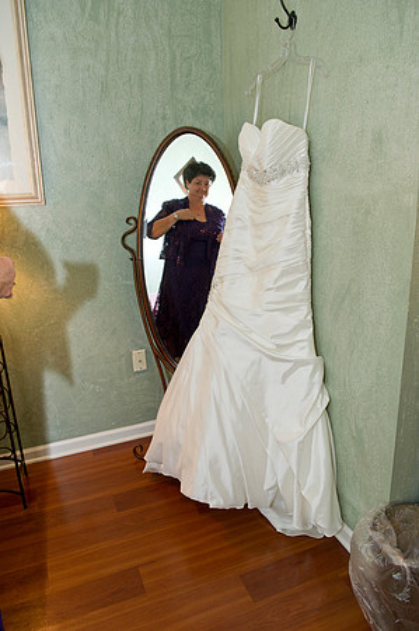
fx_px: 472
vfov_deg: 67.4
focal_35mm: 27
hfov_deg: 47.8
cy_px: 316
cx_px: 210
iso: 800
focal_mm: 27
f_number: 5
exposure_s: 1/100
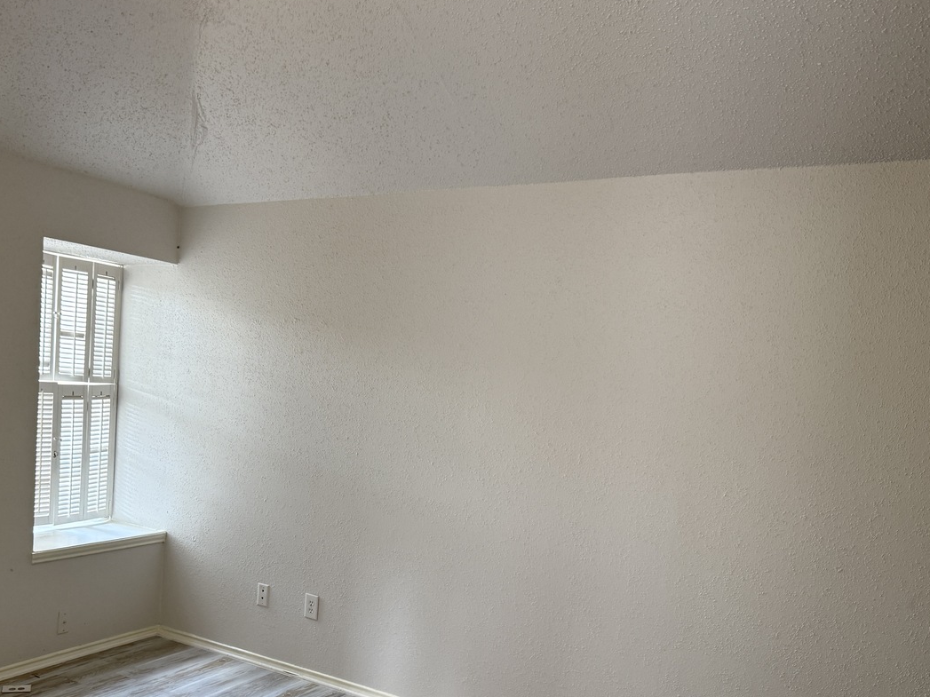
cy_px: 452
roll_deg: -4.1
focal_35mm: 33
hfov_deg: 54.3
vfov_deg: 42.5
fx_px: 886
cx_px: 317
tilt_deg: -4.8
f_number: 1.78
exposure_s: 1/60
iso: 200
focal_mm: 6.76
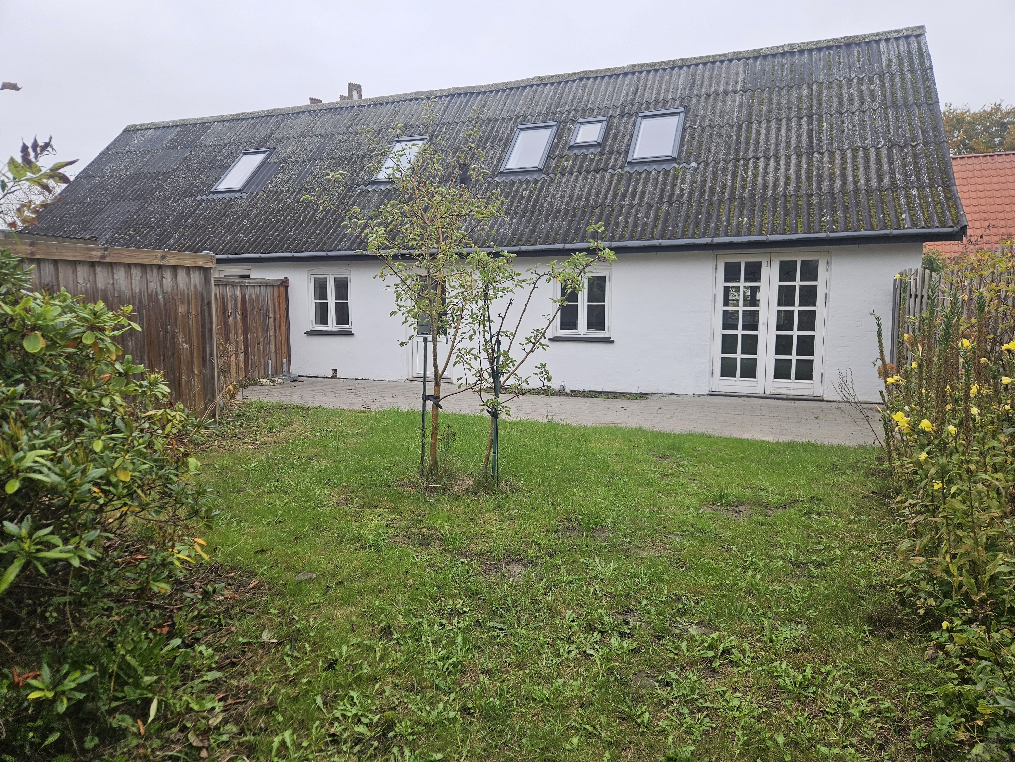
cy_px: 381
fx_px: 674
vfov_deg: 58.9
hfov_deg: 73.9
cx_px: 508
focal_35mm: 23
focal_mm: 5.4
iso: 40
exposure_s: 1/180
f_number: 1.8
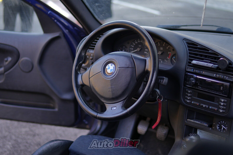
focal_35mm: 49
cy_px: 78
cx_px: 114
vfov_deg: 27.5
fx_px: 317
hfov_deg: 40.3
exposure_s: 1/160
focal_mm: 30
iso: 50
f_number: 1.4
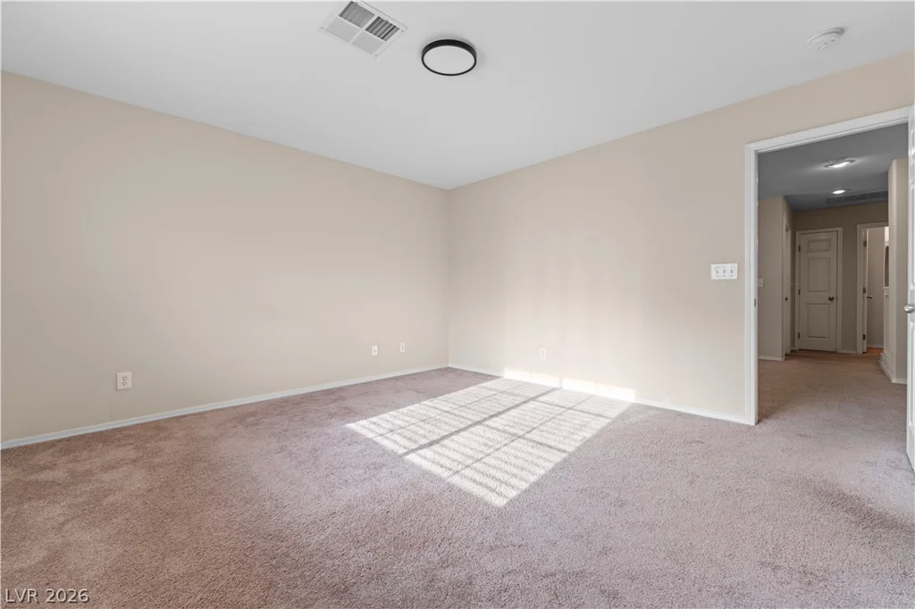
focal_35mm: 15
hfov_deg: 101.5
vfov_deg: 78.4
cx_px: 458
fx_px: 373
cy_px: 304
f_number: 4.5
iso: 200
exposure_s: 1/25
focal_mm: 14.7
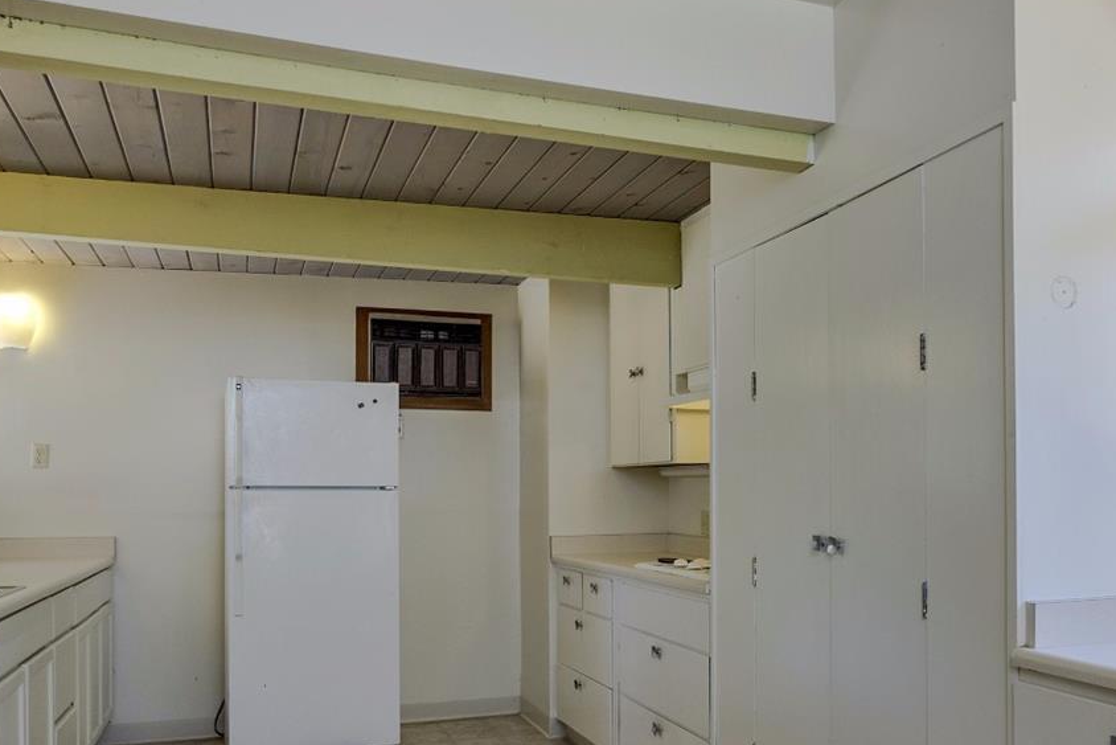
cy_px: 520
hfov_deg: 58.5
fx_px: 992
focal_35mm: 32
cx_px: 635
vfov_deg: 40.4
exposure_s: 1/25
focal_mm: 12
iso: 100
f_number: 5
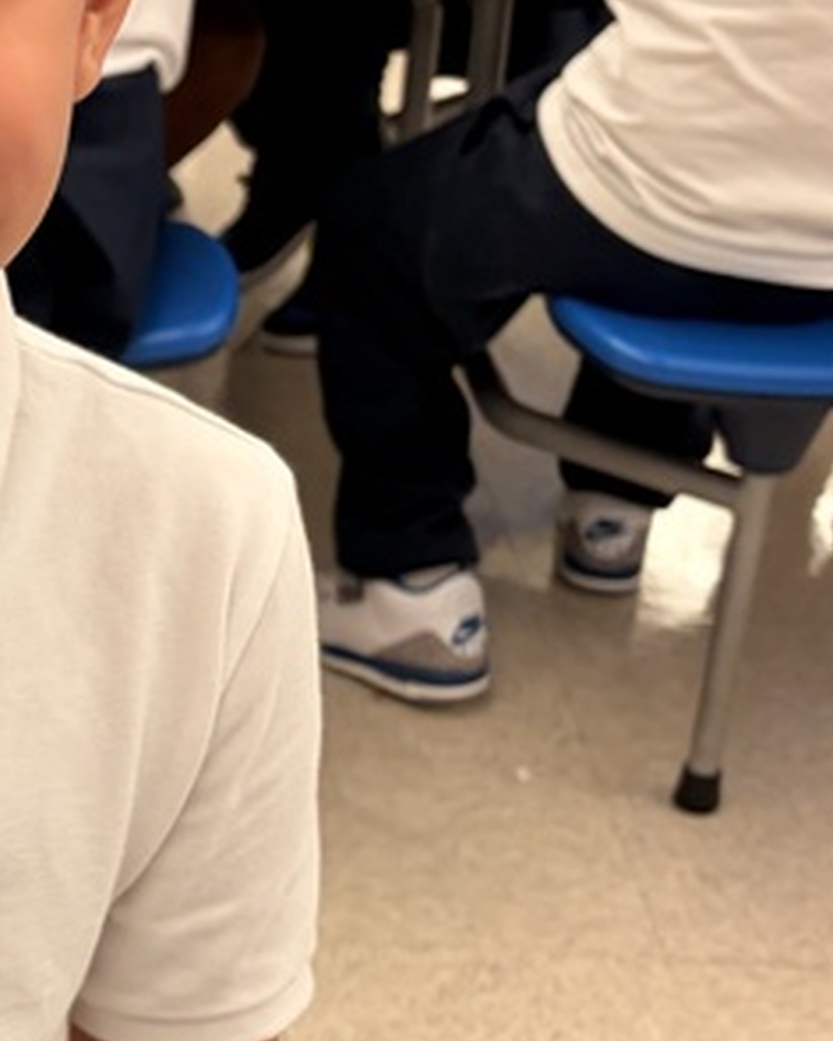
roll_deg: +0.2
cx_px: -272
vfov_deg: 21.7
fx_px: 2712
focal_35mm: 88
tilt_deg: -28.7
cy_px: 670
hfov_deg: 16.4
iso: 160
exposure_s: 1/60
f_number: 1.6
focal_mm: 5.96
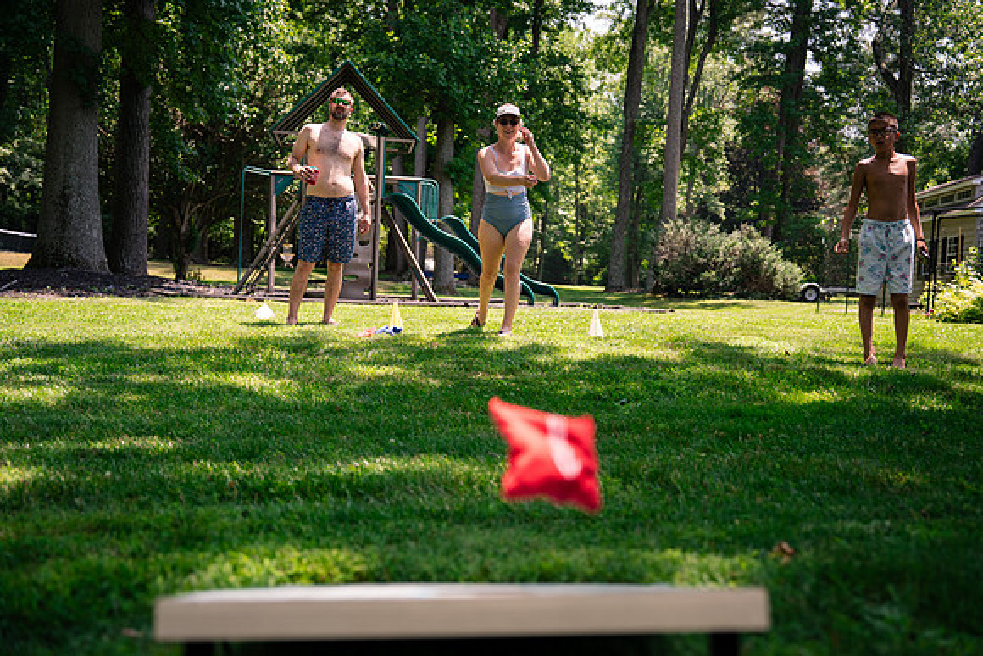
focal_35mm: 44
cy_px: 328
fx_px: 1202
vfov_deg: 30.5
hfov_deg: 44.5
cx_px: 492
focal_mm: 44
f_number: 2.8
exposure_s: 1/2000
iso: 400
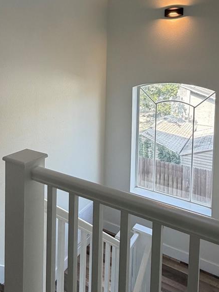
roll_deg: -2.2
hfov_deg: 48.1
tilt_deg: -2.4
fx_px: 245
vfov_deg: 59.4
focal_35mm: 29
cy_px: 84
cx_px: 97
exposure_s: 1/120
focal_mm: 2.22
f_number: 2.2
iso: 160
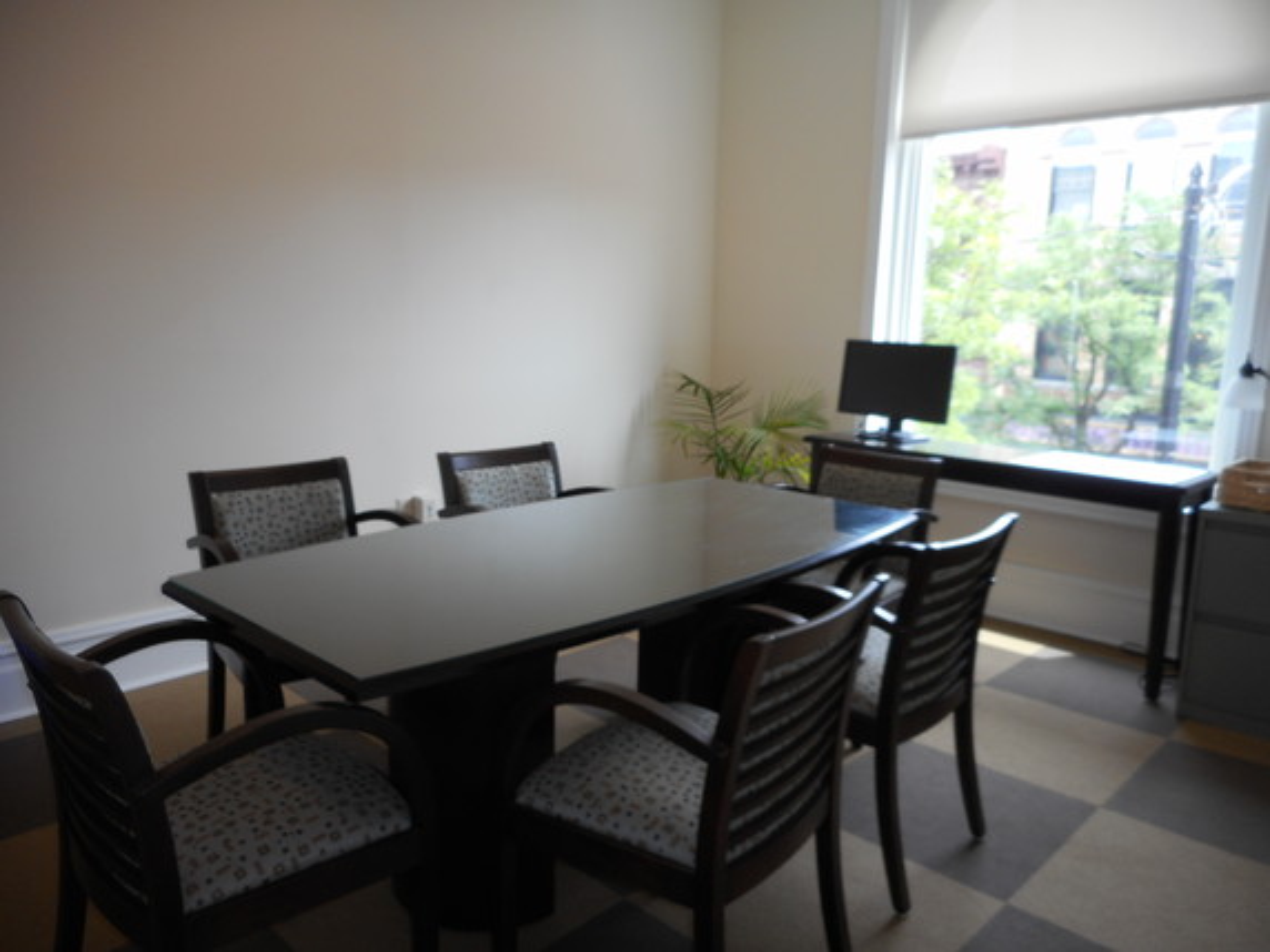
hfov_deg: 69.4
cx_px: 635
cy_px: 476
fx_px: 917
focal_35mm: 25
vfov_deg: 54.9
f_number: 3.7
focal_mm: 4.5
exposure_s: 1/30
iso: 80
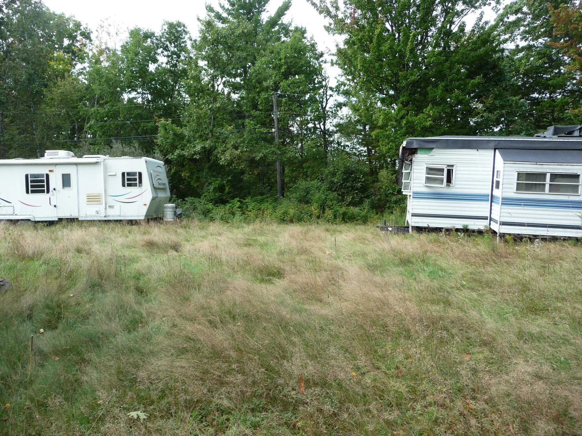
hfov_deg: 63.4
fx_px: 471
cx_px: 291
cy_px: 218
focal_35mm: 28
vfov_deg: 49.7
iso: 100
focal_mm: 4.7
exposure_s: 1/320
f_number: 3.3
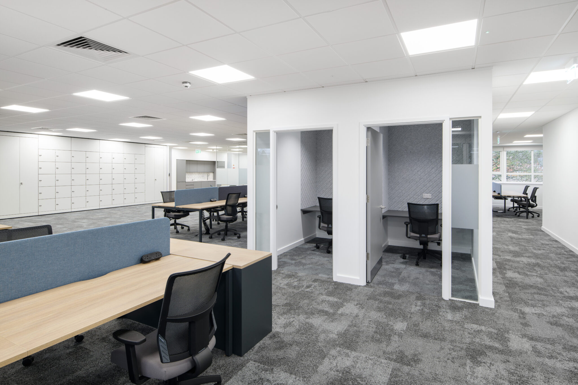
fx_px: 305
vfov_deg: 64.5
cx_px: 289
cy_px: 192
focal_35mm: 19
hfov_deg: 86.9
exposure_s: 1/4
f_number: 10
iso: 200
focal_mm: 19
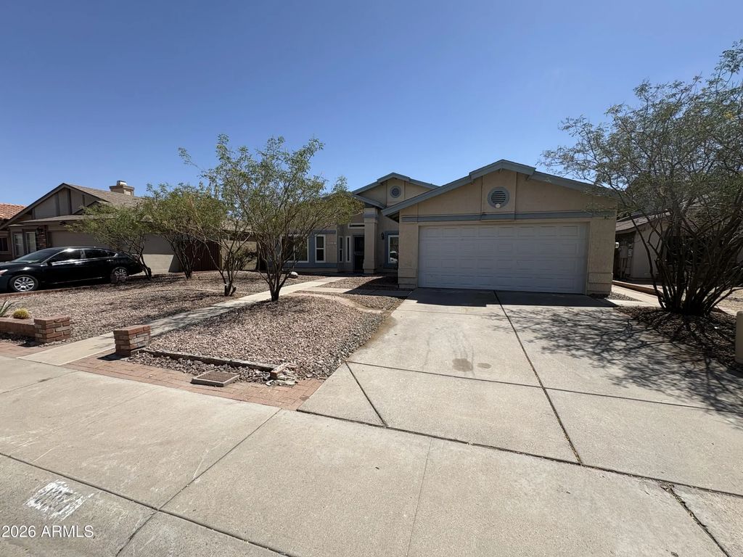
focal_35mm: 14
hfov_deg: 102.1
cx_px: 372
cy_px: 278
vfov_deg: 85.7
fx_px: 300
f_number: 2.2
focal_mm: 2.22
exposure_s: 1/2028
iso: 40
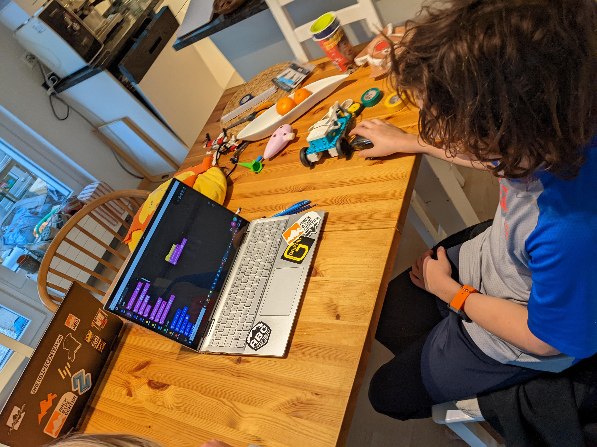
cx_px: 298
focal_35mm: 27
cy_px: 224
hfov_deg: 65.3
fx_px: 466
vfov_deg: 51.4
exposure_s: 1/50
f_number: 1.73
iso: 119
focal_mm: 4.38
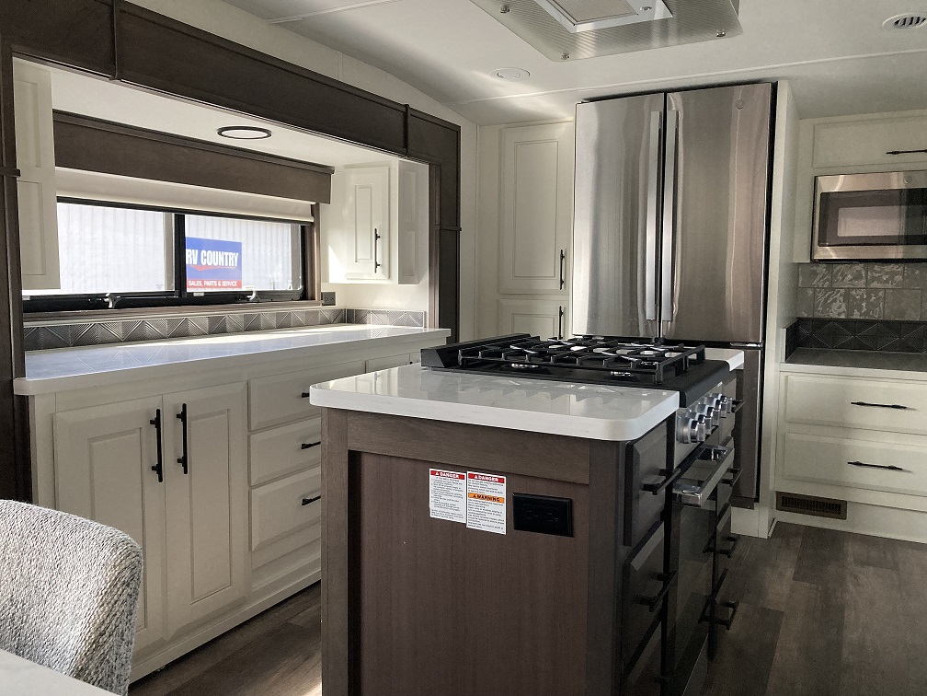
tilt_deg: -4.1
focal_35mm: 28
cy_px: 348
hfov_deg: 63.4
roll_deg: -1.7
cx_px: 464
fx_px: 750
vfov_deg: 49.7
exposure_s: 1/60
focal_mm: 3.99
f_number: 1.8
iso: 250
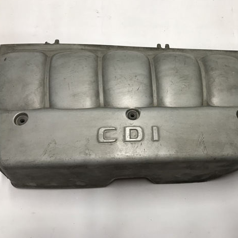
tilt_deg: -77.3
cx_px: 145
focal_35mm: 34
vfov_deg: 48.5
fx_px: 264
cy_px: 119
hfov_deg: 48.1
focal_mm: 3.99
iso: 25
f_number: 1.8
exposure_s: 1/33
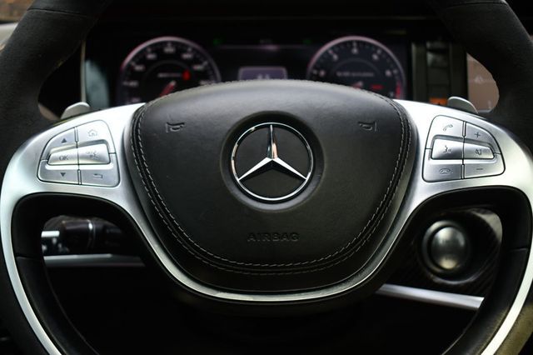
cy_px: 178
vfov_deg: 29.2
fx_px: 681
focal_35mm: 46
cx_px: 266
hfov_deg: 42.8
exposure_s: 1/250
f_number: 4.5
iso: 400
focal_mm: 31
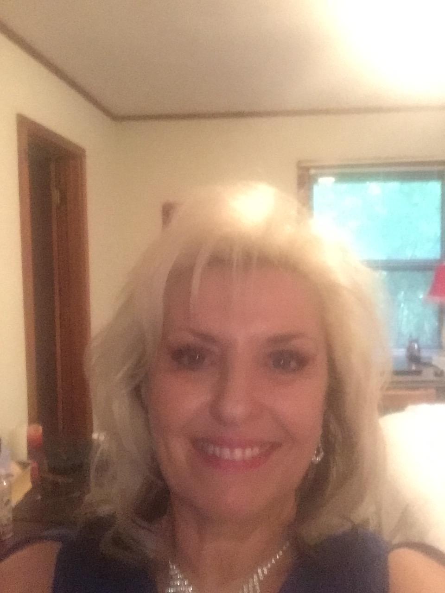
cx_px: 222
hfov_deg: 45.4
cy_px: 296
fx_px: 531
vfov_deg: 58.4
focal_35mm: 31
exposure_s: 1/15
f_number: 2.2
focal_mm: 2.65
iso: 800
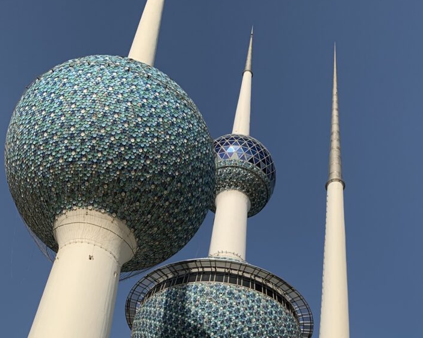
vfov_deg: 26.5
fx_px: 651
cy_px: 386
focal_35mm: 52
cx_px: 256
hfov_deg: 35.9
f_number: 1.8
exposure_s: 1/3521
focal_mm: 4.25
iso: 25
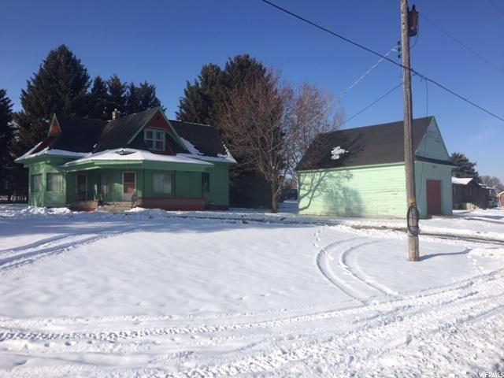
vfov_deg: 48.2
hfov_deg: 61.7
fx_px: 422
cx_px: 252
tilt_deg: +3.2
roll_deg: +0.0
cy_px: 189
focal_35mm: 29
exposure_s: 1/3597
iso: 32
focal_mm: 4.15
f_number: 2.2
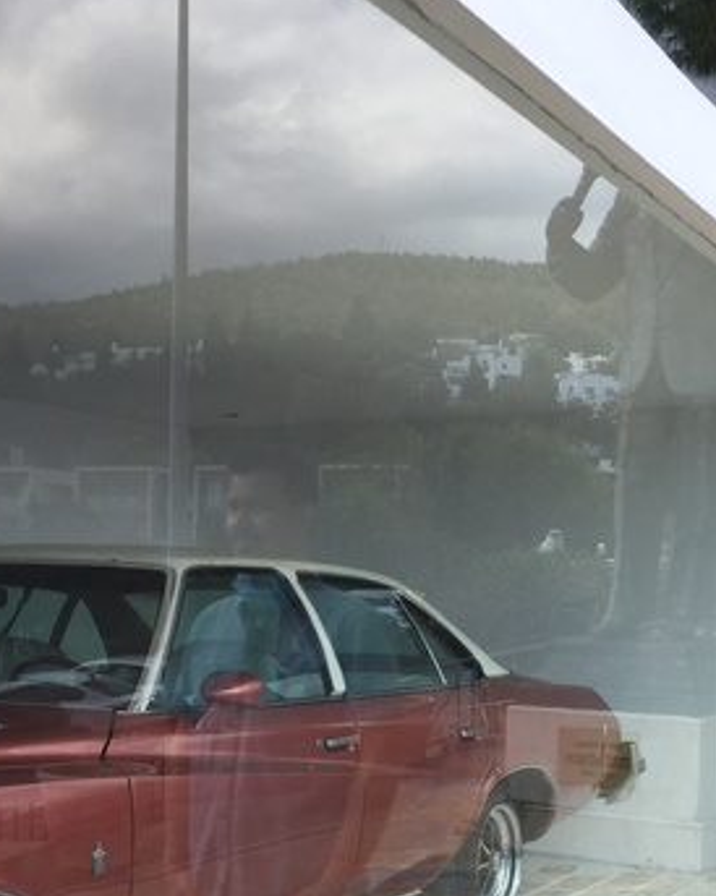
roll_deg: -1.1
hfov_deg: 26.2
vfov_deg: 32.5
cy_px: 661
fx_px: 1511
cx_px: 575
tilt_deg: -0.3
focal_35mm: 57
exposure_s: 1/898
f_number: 2.2
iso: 32
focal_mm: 4.15
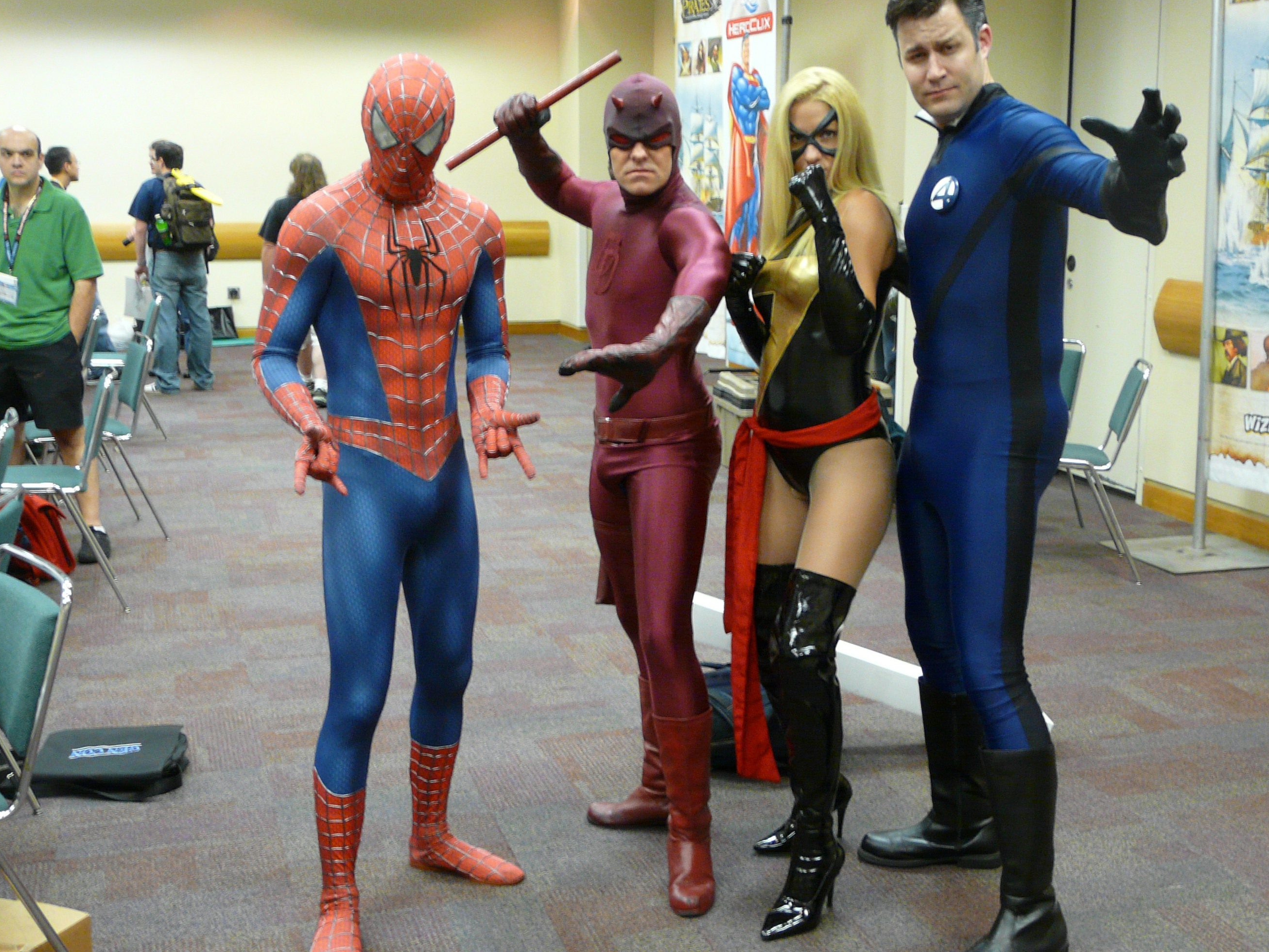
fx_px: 1650
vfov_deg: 32.2
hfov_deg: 41.9
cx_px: 750
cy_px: 466
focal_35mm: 45
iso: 200
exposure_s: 1/13
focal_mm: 5.9
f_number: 2.8
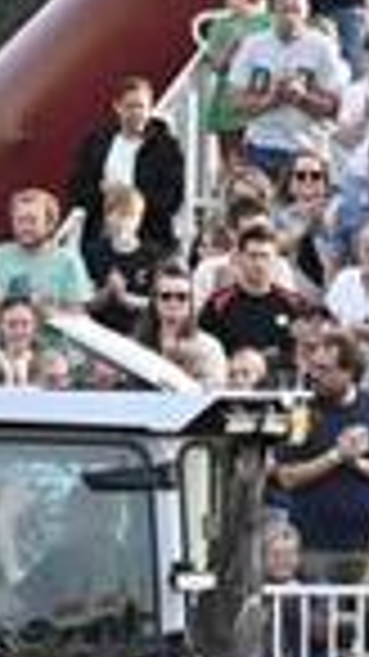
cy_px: 331
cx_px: 774
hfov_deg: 1.4
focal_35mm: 855
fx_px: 14890
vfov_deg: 2.5
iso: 320
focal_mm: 120
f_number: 4.5
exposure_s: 1/250
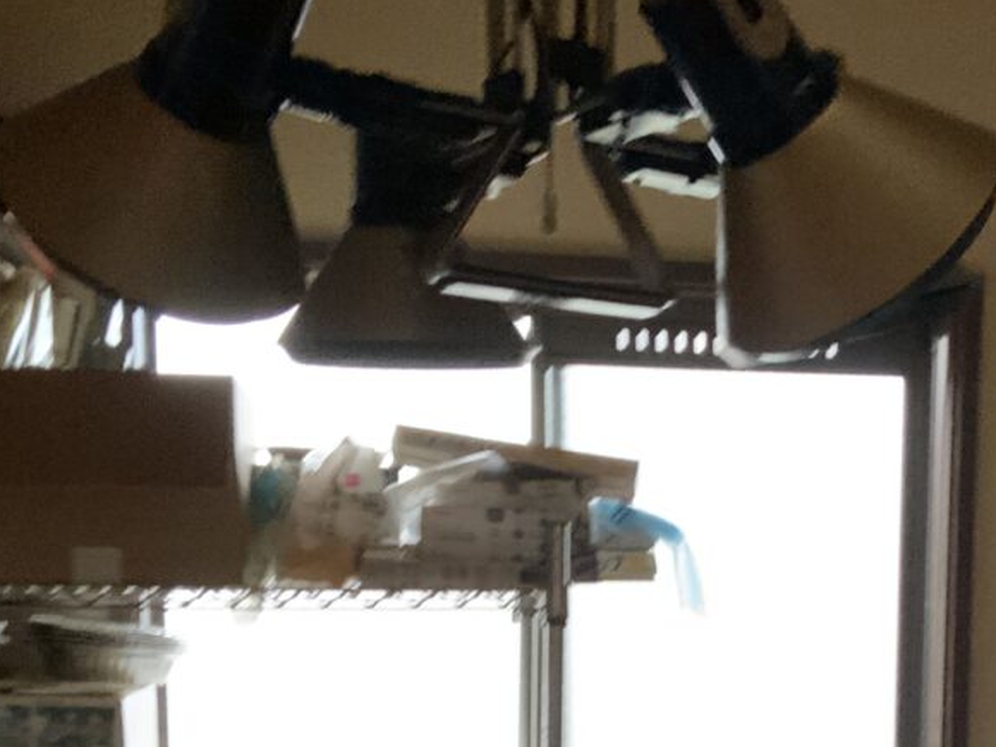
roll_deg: -0.7
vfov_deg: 22.0
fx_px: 1841
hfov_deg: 29.7
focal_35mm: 64
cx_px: 773
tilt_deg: -6.3
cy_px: 766
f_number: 1.8
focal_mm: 3
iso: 320
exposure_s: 1/30
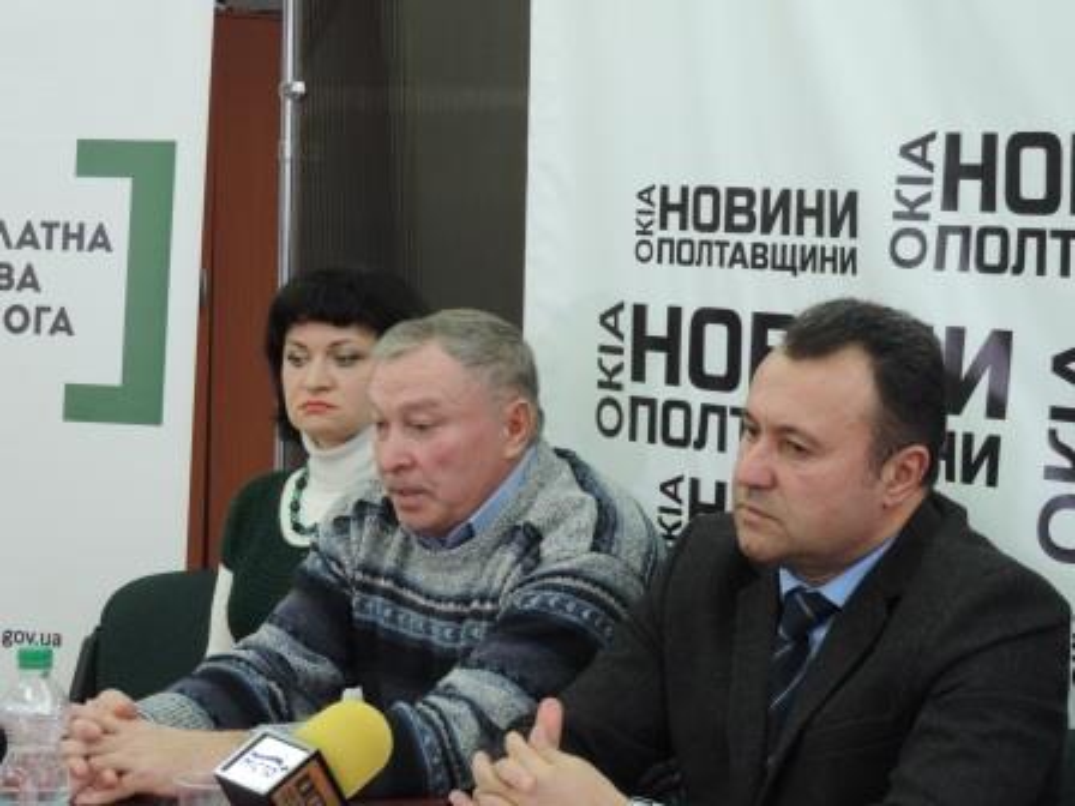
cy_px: 403
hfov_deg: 21.8
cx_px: 538
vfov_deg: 16.4
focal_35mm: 90
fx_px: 2795
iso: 560
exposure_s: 1/25
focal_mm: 16
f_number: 4.1
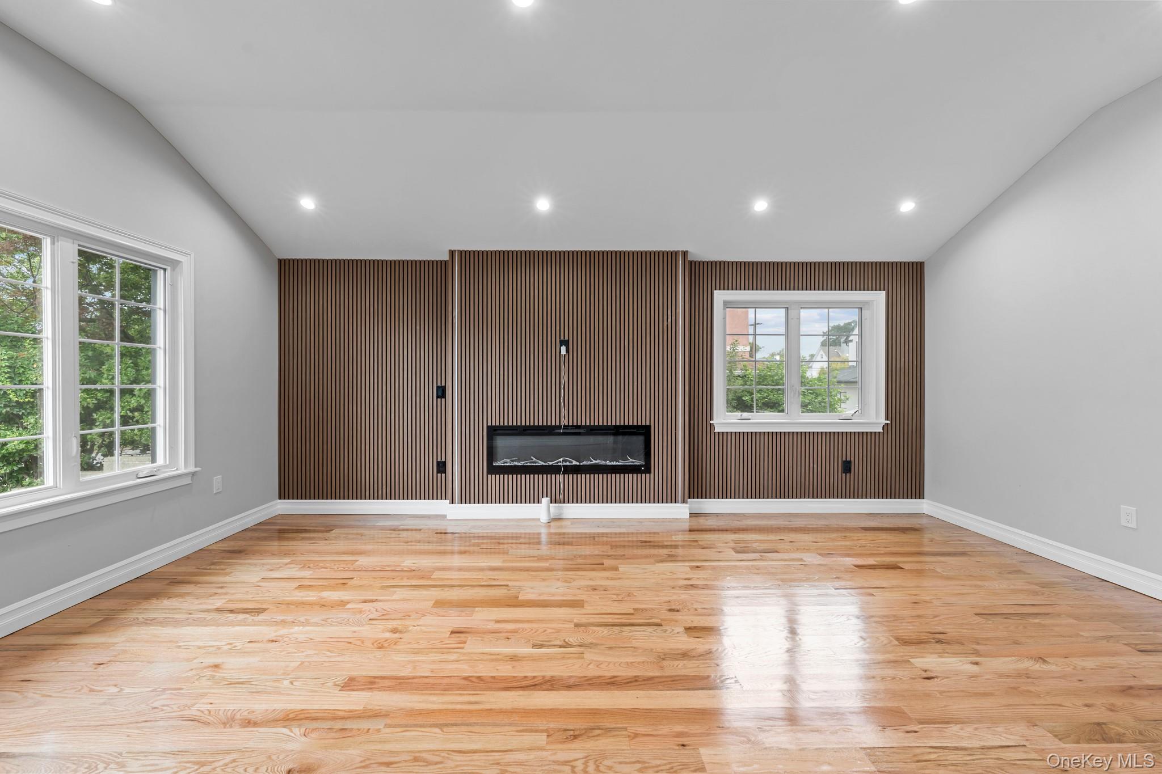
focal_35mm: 14
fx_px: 452
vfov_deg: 81.2
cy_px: 387
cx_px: 581
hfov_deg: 104.3
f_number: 8
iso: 500
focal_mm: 14
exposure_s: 1/2.5
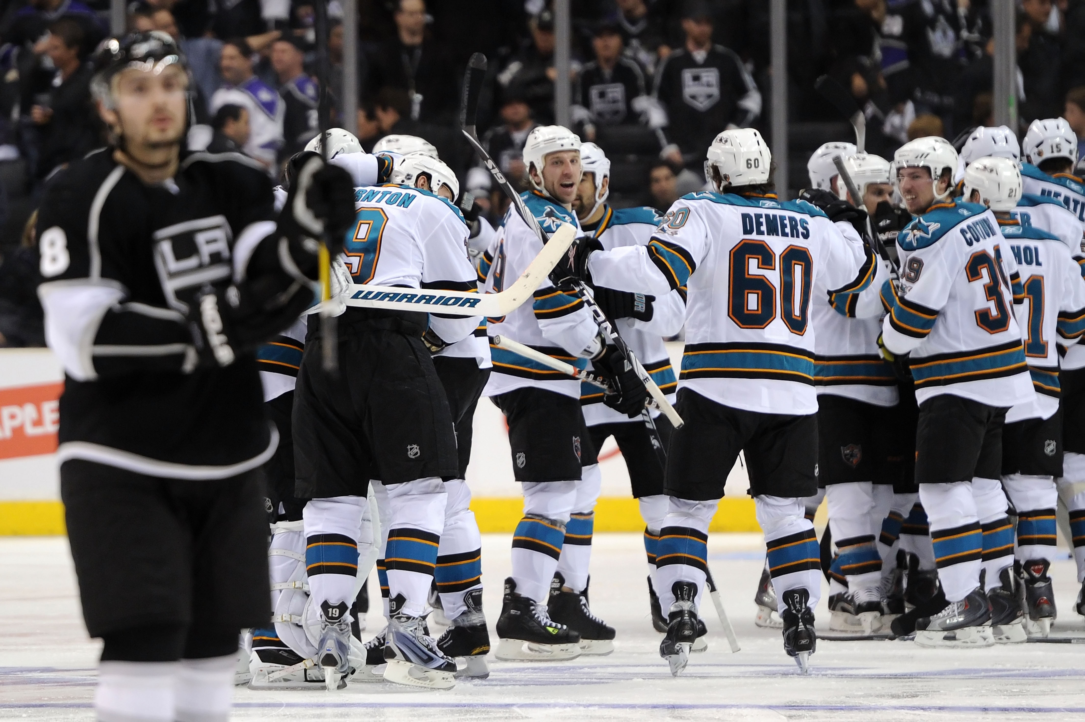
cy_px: 361
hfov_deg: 10.3
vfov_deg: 6.9
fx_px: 6024
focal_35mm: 200
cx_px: 542
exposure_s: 1/1000
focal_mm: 200
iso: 2000
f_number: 3.2
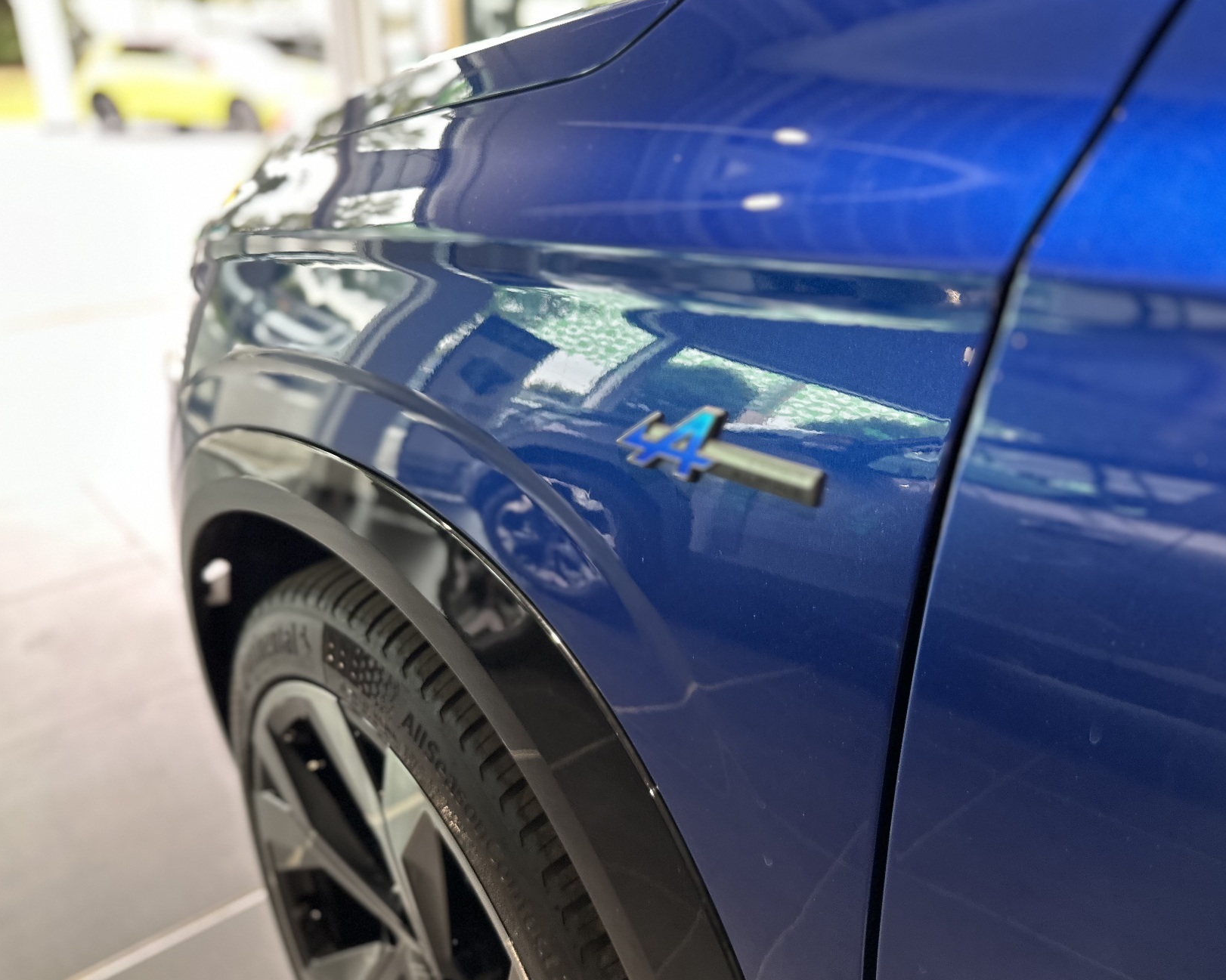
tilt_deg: -19.9
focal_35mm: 26
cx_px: 677
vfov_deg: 54.9
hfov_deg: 65.9
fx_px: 943
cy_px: 480
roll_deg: +0.8
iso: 250
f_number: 1.78
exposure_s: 1/111
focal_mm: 6.86
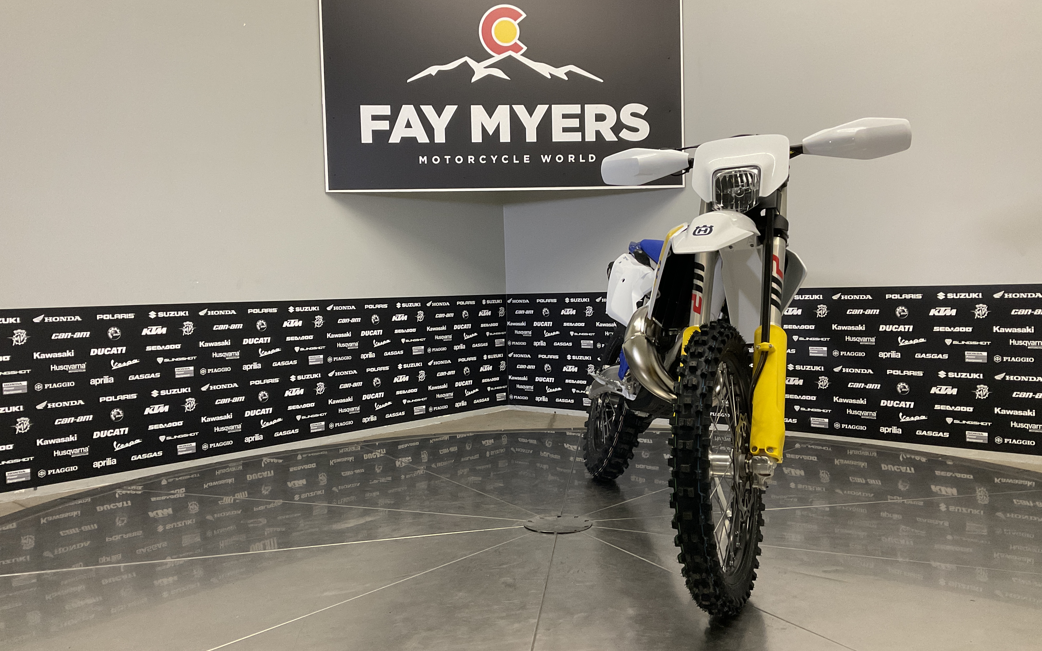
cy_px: 307
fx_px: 880
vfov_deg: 40.6
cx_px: 523
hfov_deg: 61.2
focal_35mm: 31
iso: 200
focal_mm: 3
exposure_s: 1/60
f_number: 1.8
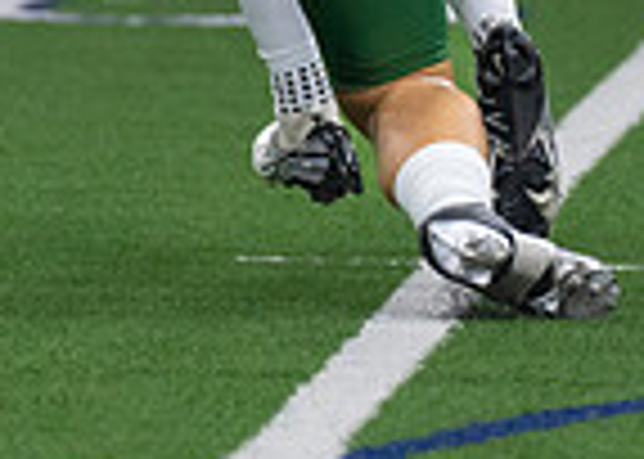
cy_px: -499
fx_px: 24497
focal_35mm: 1340
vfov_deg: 1.1
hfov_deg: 1.5
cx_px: 113
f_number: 2.8
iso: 1600
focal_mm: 200
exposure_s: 1/1250
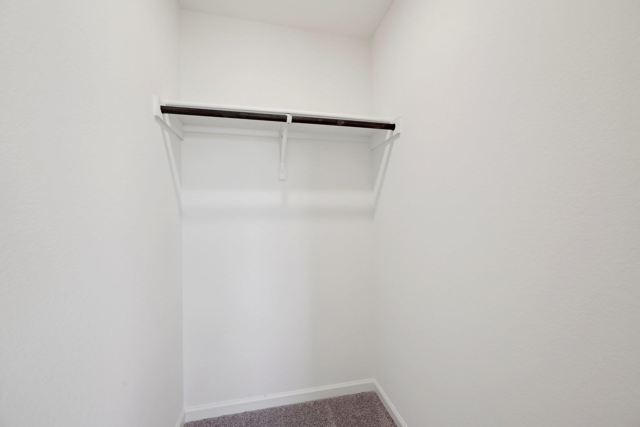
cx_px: 320
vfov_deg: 81.3
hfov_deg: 104.2
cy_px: 214
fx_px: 249
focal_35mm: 14
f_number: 8
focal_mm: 14
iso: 160
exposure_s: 1/15
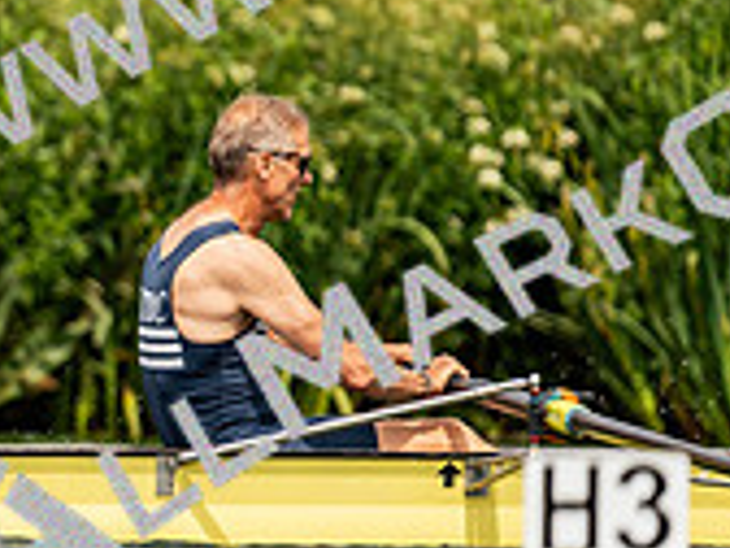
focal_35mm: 1993
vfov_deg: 0.7
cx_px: -413
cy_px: 250
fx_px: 42029
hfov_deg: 1.0
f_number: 6.3
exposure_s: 1/2000
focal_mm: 600
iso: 250
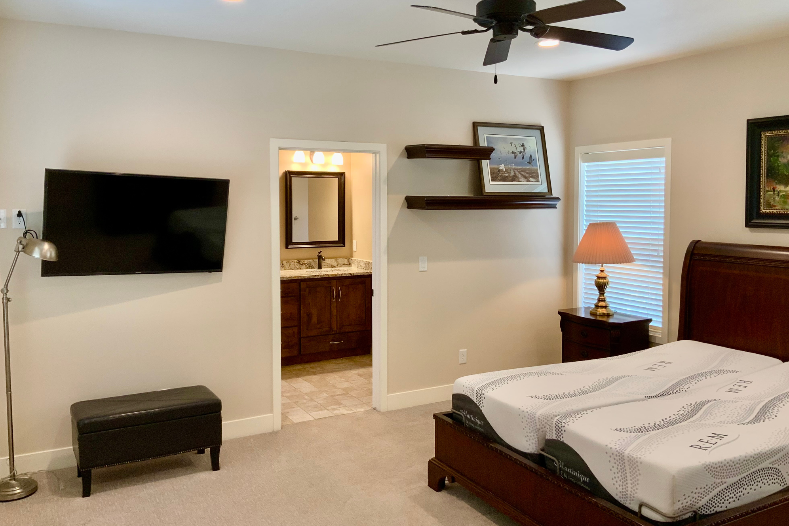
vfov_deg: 42.3
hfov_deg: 60.3
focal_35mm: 31
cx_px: 399
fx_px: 679
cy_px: 242
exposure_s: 1/60
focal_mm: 3
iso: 80
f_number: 1.8
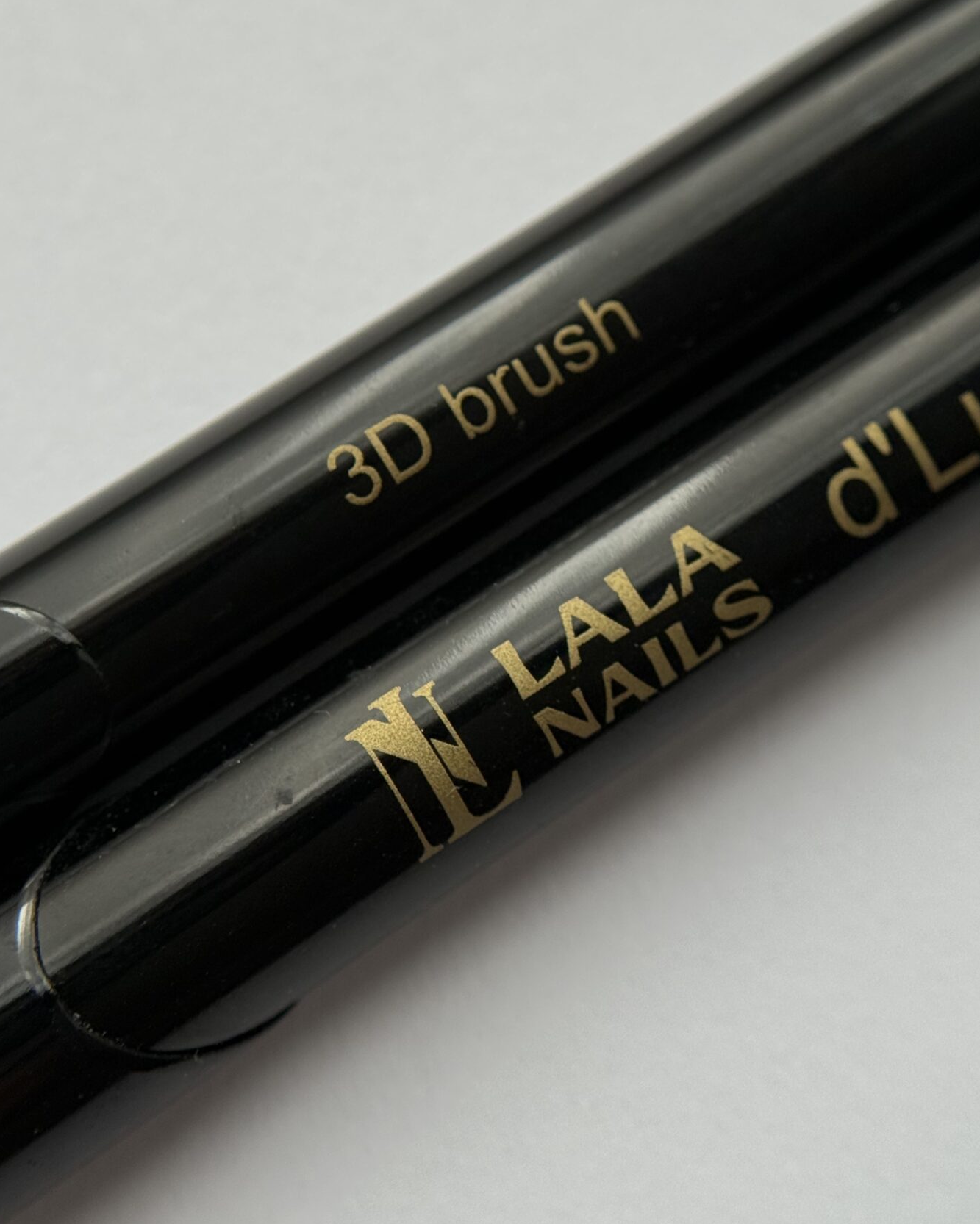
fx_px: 2610
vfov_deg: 26.3
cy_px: 404
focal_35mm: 72
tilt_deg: -71.5
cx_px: 532
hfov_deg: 21.3
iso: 80
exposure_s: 1/1715
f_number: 1.78
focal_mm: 6.76
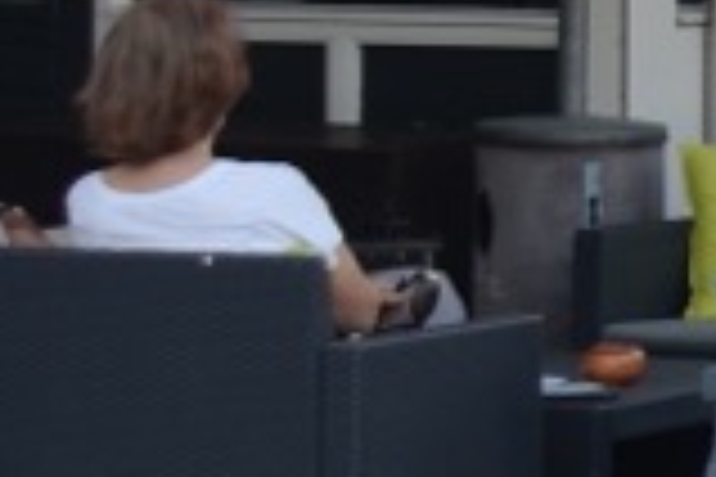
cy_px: -70
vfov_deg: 4.0
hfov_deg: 5.6
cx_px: 2247
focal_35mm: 339
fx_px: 6742
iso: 100
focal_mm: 30
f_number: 5
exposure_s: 1/100
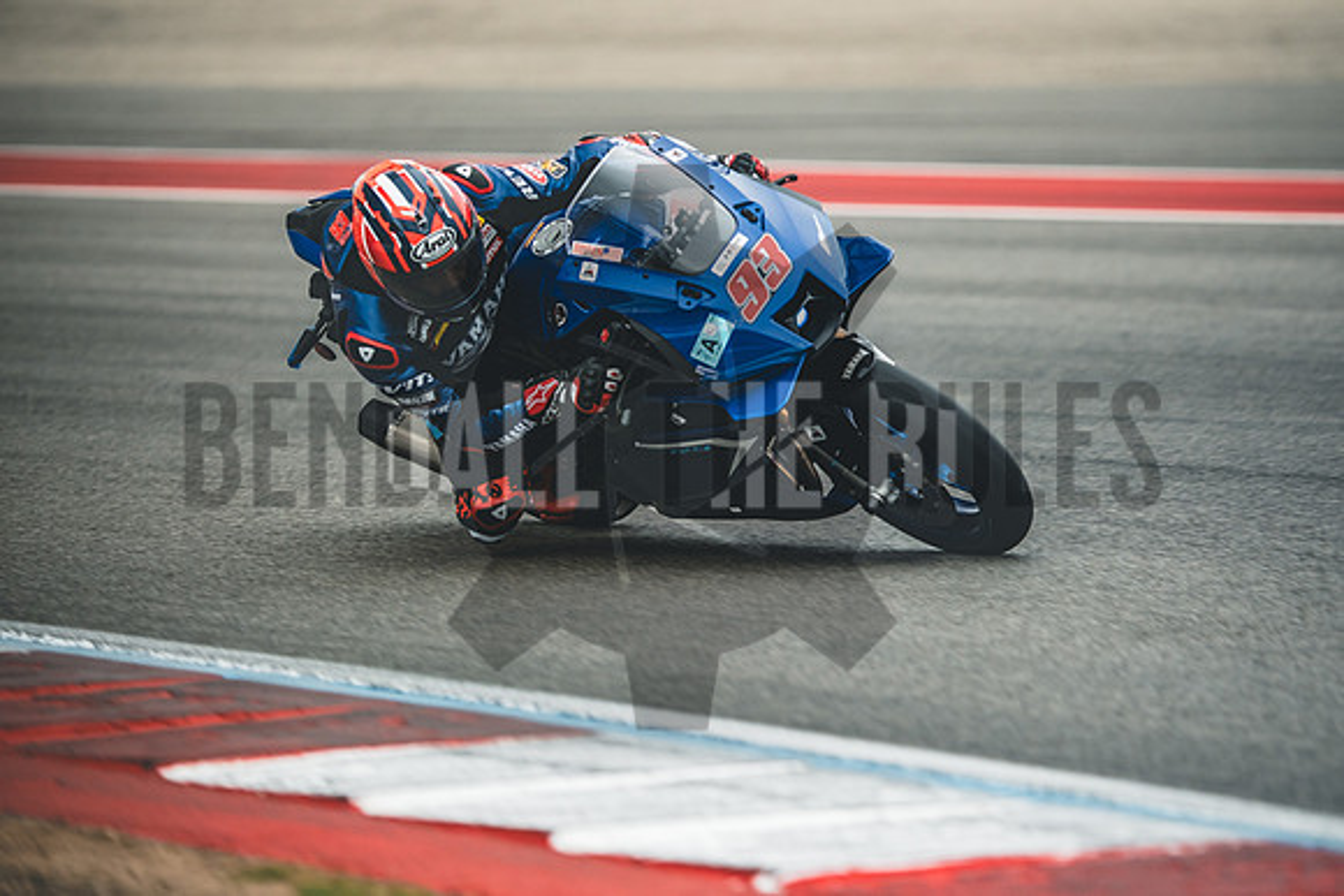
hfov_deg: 6.9
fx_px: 11202
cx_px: 672
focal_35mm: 300
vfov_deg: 4.6
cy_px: 448
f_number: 2
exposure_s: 1/2500
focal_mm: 200
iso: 500
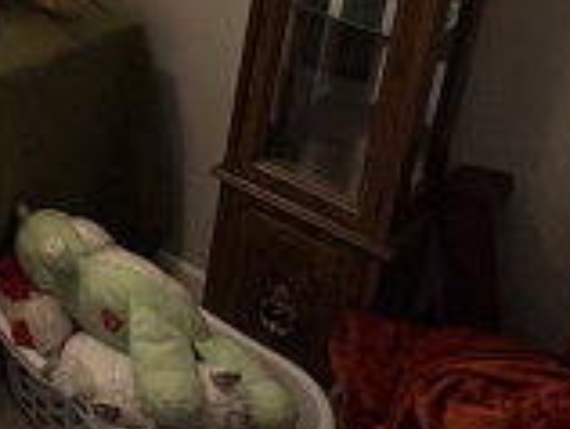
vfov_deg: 22.0
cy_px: -148
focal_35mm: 59
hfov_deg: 25.6
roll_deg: -1.0
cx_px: -254
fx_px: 973
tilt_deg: -14.2
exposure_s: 1/75
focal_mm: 2.22
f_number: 2.2
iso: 250
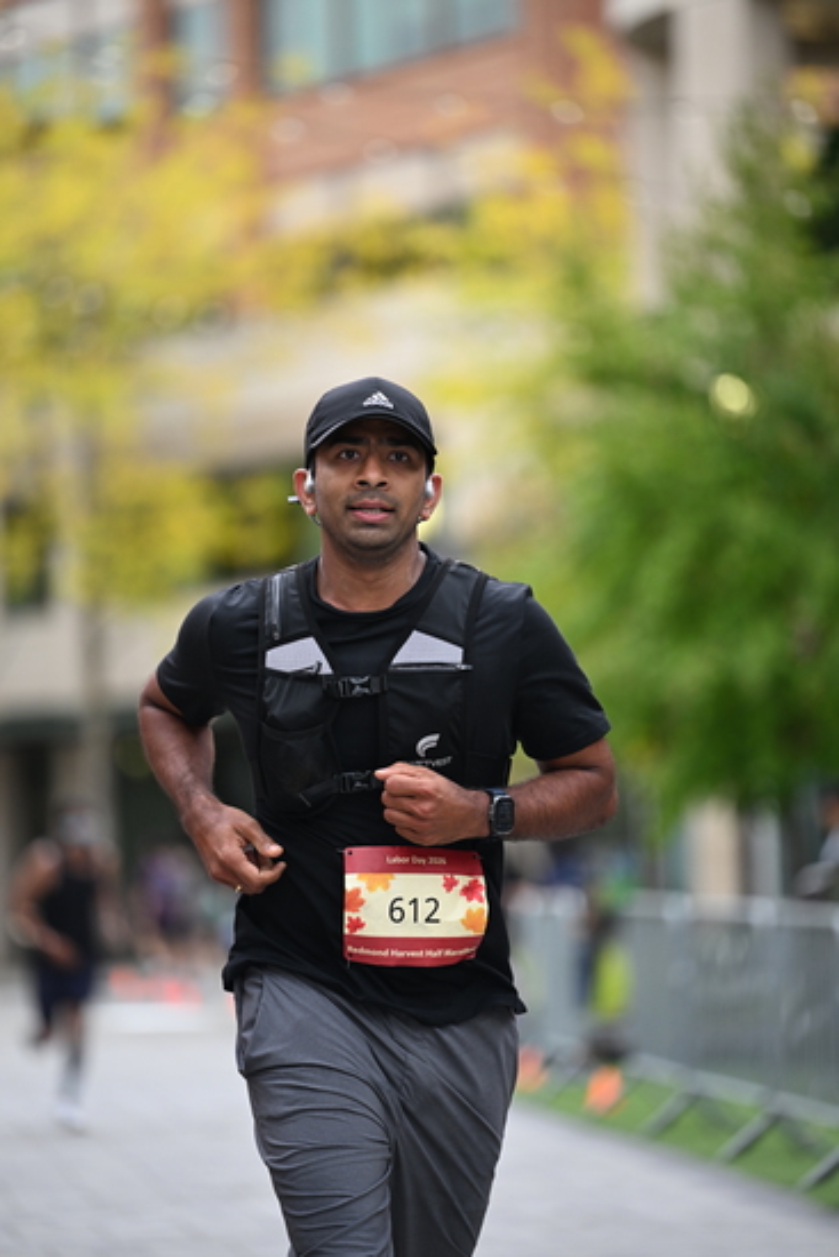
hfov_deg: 7.9
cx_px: 420
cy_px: 628
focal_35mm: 175
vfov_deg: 11.7
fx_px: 6113
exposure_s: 1/2000
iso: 640
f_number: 2.8
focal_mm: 175
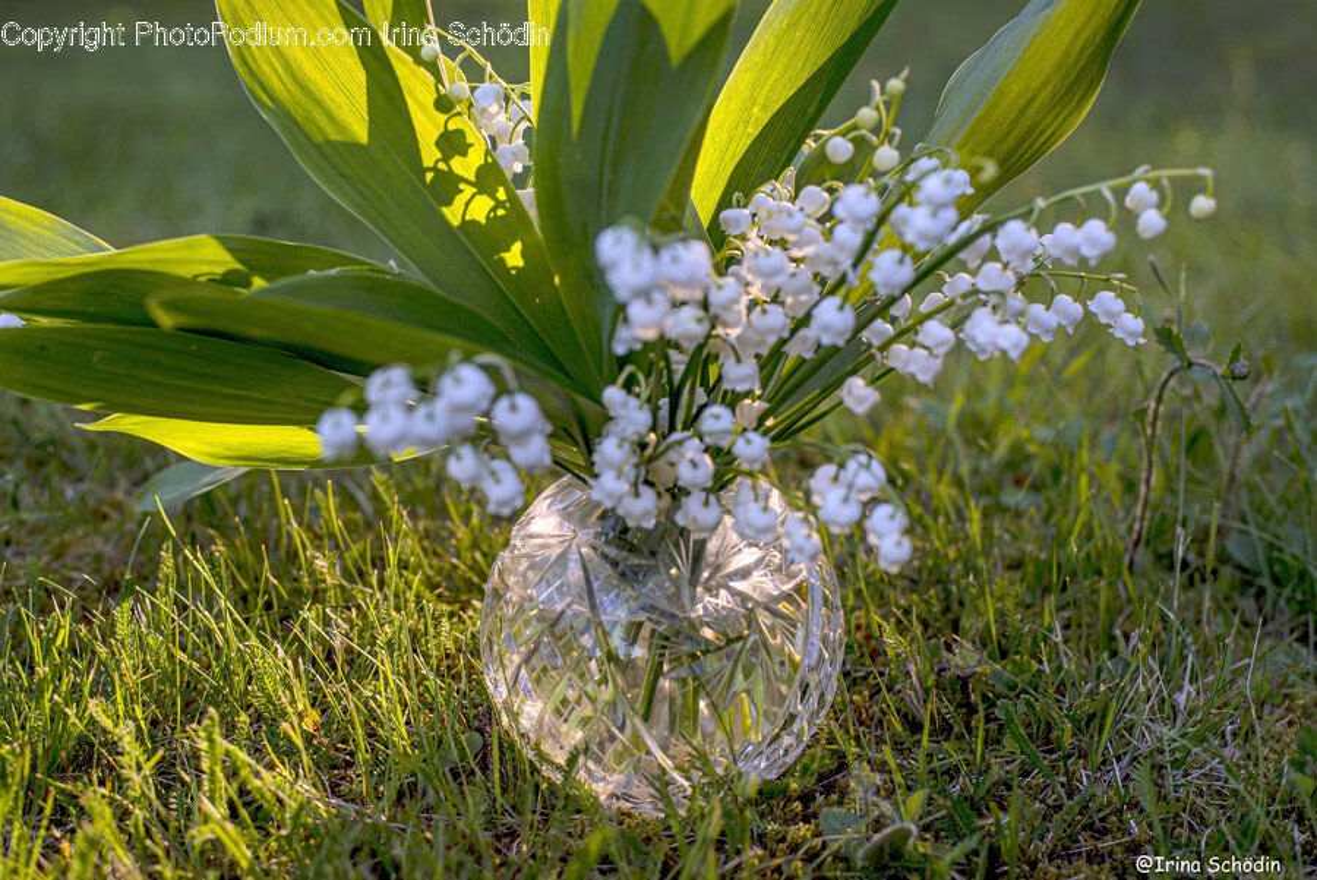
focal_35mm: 50
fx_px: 1830
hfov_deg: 39.6
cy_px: 440
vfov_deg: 27.0
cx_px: 658
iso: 100
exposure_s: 1/160
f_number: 5.6
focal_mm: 50
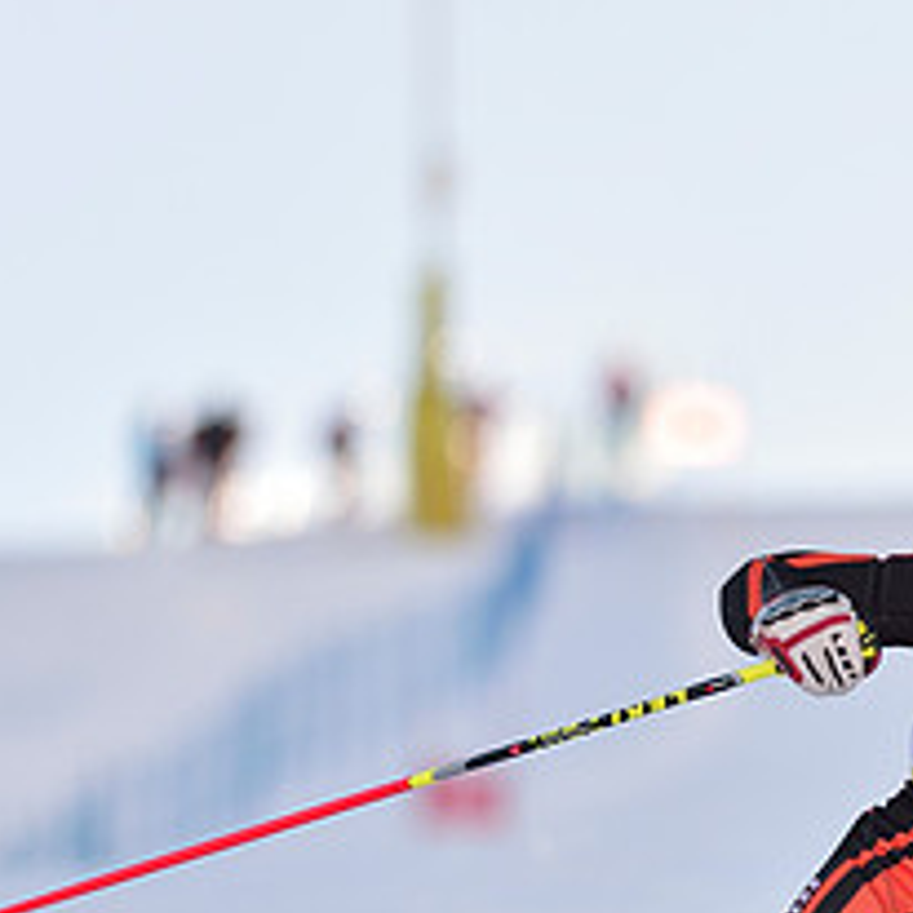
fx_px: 21425
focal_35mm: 718
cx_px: 1170
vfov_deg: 2.4
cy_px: 678
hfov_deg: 2.4
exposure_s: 1/1250
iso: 100
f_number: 4.5
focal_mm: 300
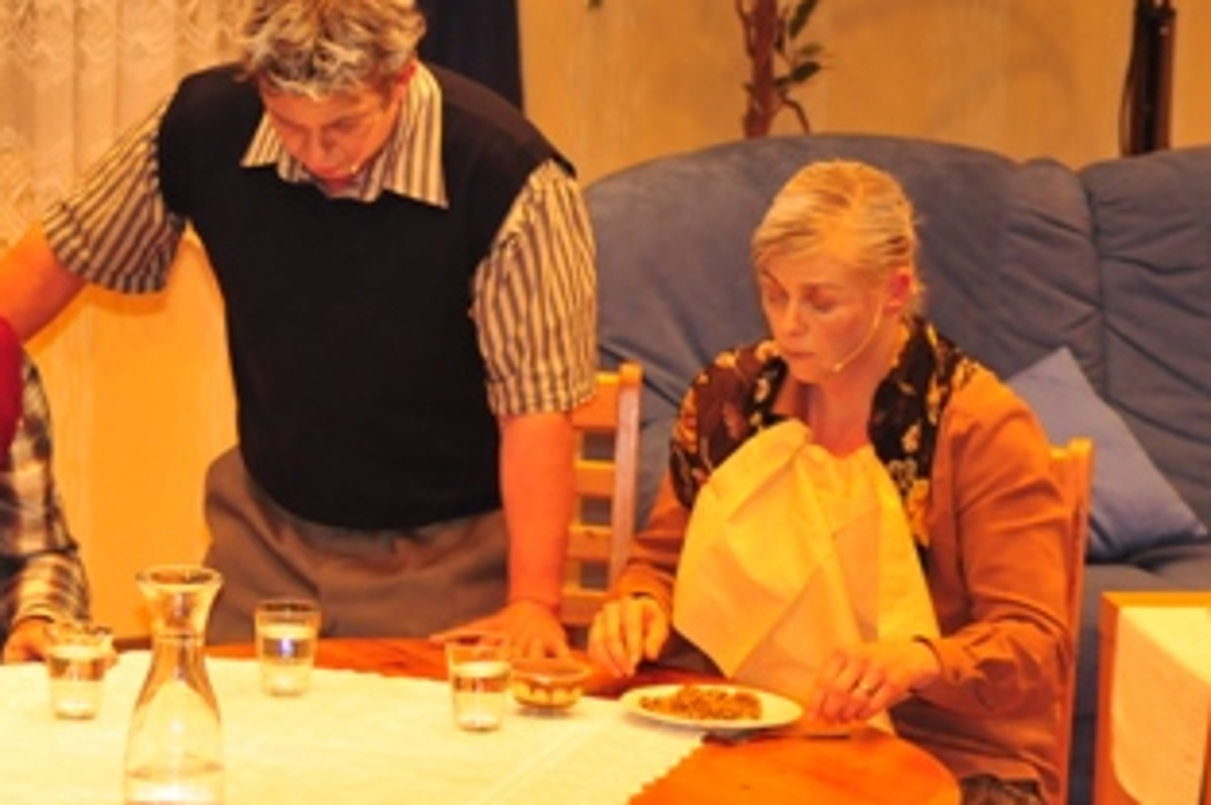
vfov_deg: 4.0
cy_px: 478
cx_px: -8
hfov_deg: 6.0
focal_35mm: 344
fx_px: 11560
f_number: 4.2
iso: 800
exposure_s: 1/200
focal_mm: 112
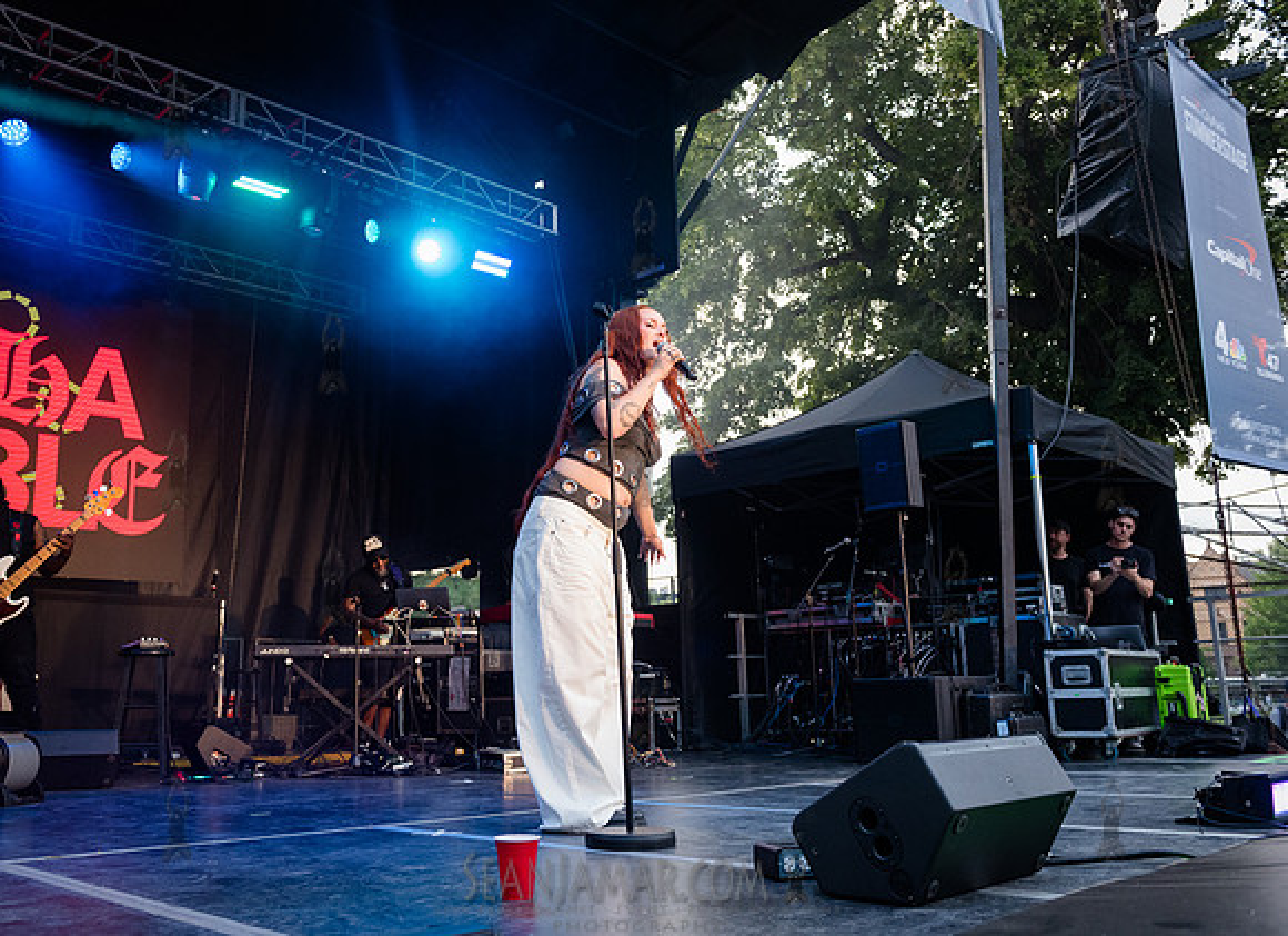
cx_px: 564
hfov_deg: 57.2
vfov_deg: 43.3
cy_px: 452
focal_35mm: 32
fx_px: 1178
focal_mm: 29
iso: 2000
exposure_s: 1/640
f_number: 4
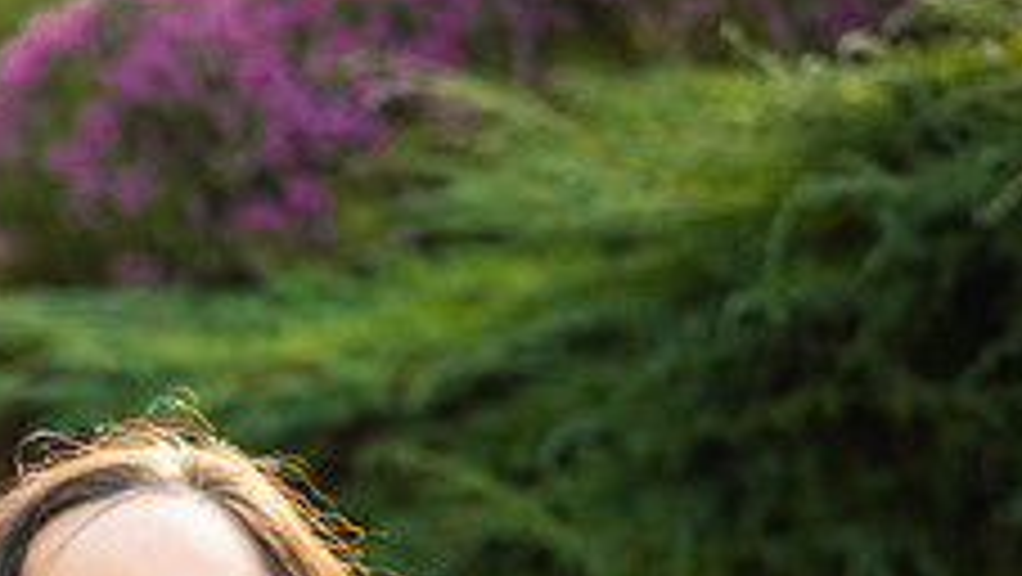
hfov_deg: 15.6
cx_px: -86
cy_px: 812
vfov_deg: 8.9
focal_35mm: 134
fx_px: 3633
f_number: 2.2
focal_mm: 50
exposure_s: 1/800
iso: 450
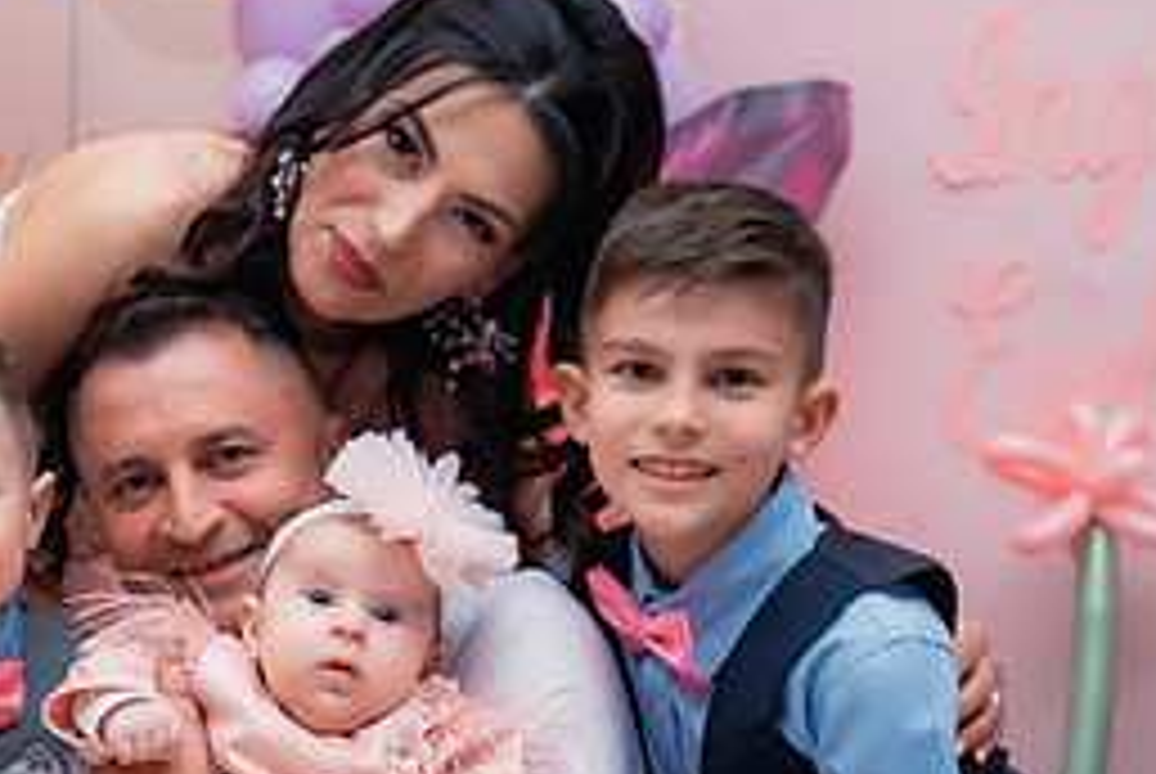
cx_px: 345
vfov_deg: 19.5
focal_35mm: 69
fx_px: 2218
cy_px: 664
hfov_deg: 28.9
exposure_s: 1/200
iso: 1600
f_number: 2.8
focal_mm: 30
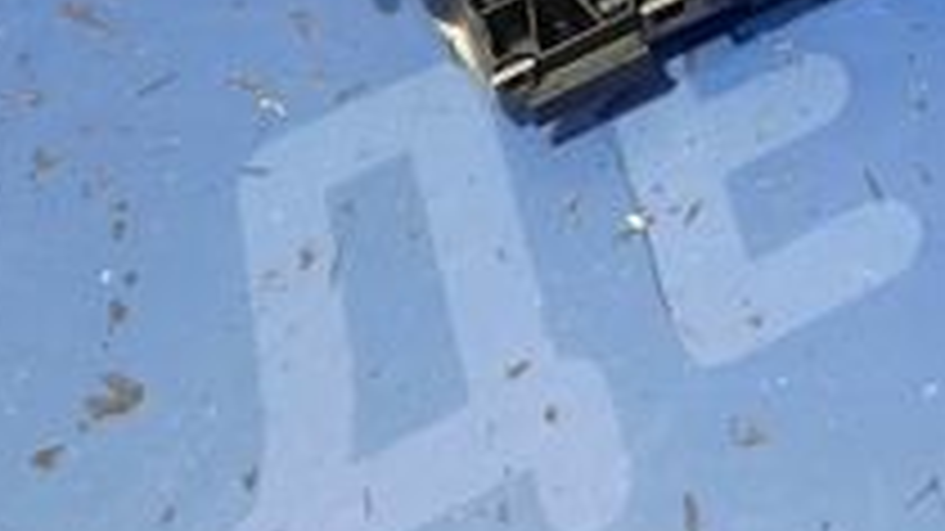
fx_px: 2079
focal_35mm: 83
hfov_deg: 24.3
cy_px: -270
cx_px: 972
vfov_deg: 13.7
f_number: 2
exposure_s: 1/33
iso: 320
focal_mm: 4.6
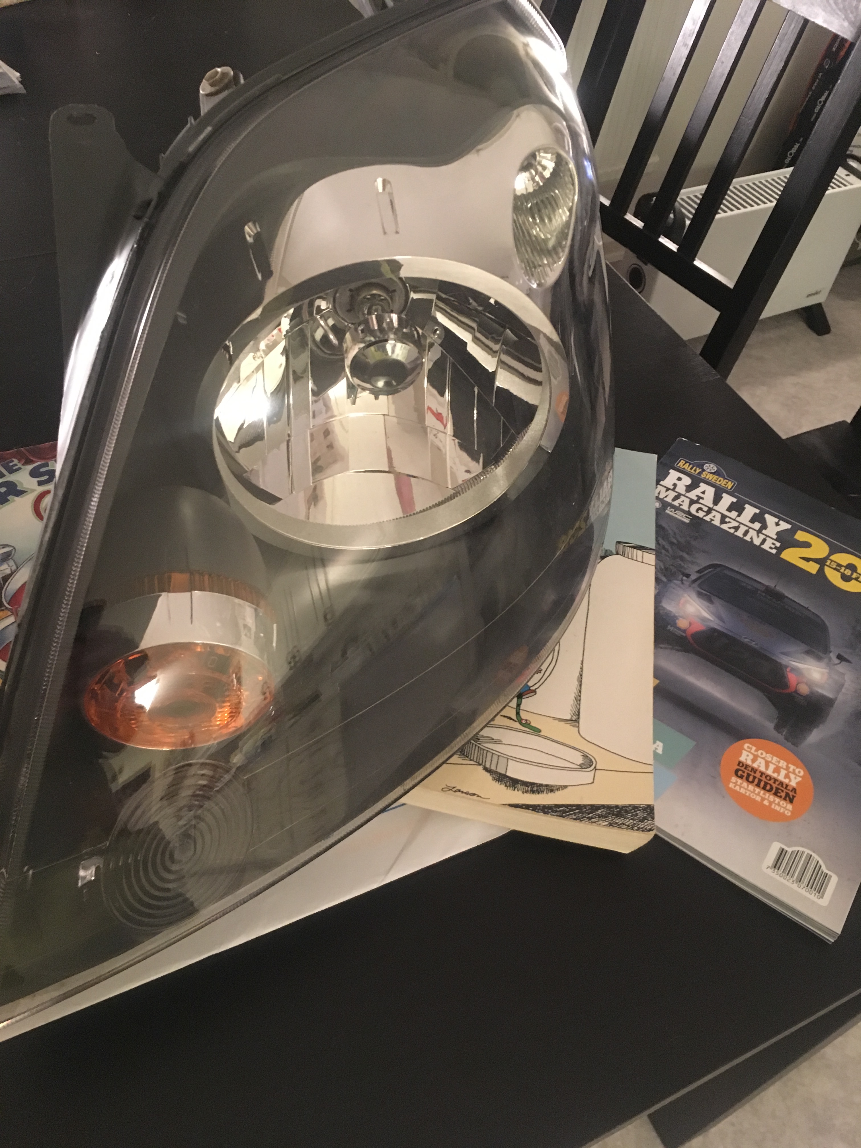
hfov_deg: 48.2
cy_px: 574
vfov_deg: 61.7
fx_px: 962
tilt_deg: -48.9
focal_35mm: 29
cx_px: 430
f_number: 2.2
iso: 400
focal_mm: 4.15
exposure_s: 1/17
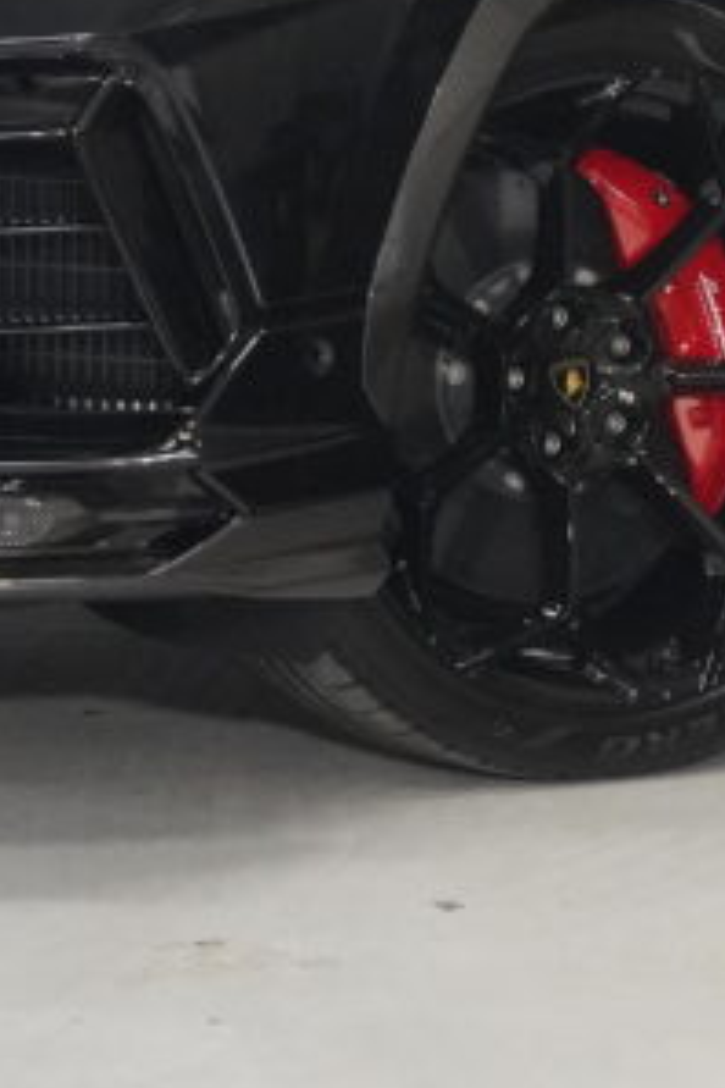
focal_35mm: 138
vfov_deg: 14.6
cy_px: -64
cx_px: 319
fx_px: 4168
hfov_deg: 9.9
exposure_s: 1/160
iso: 12800
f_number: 5
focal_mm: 40
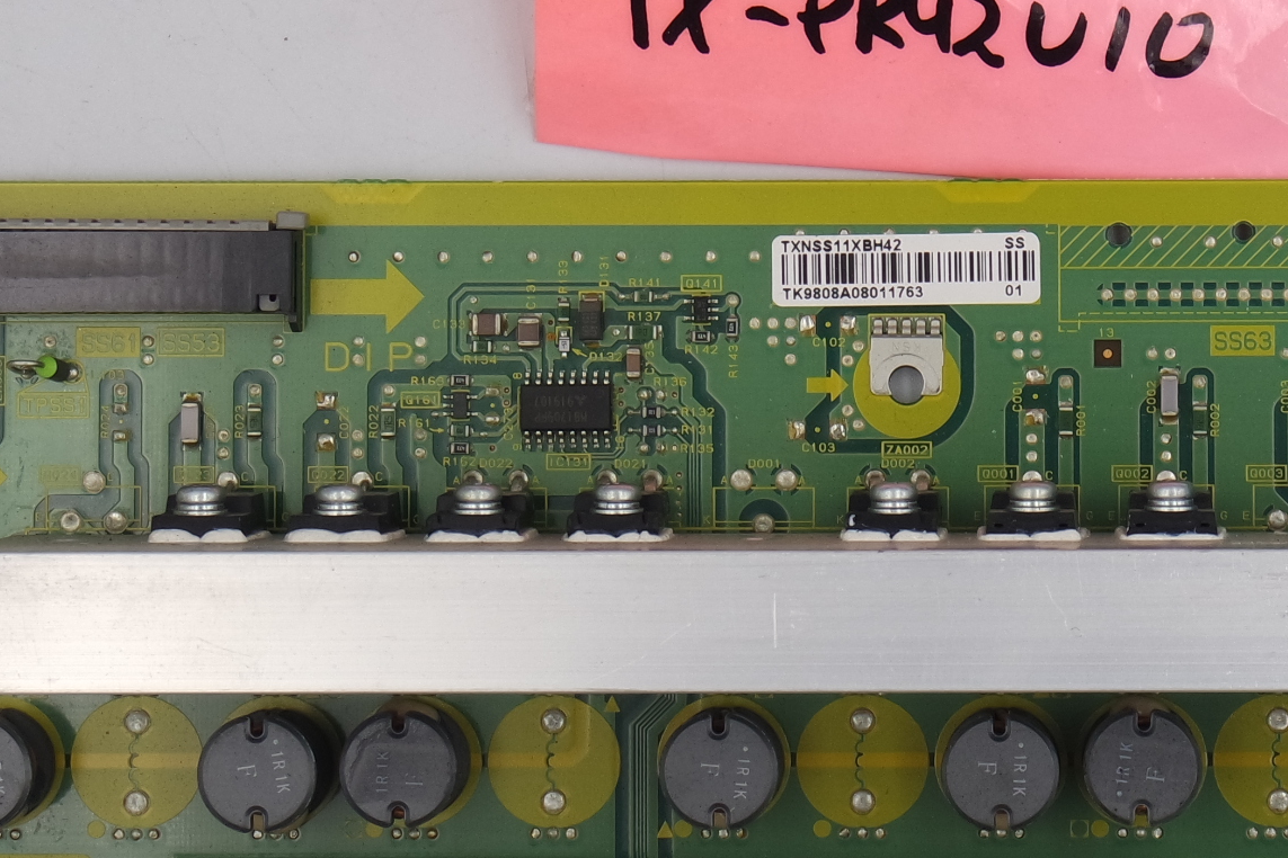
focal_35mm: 125
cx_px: 1048
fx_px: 4472
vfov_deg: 11.0
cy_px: 267
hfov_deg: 16.3
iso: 160
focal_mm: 18
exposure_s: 1/125
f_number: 5.6
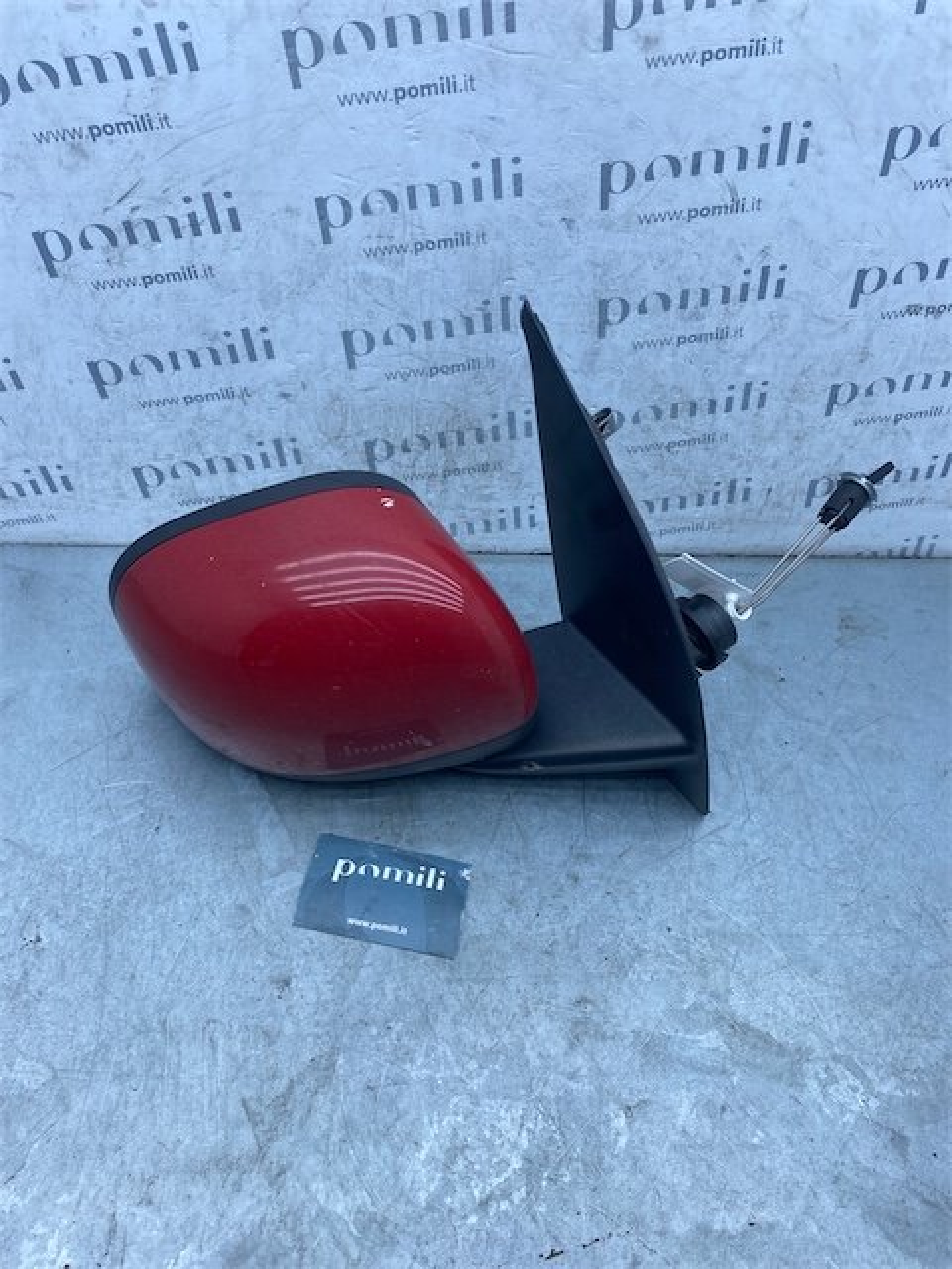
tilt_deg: -48.8
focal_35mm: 26
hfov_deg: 53.1
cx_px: 476
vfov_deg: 67.3
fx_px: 953
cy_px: 634
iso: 32
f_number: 1.8
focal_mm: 4.25
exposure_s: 1/738
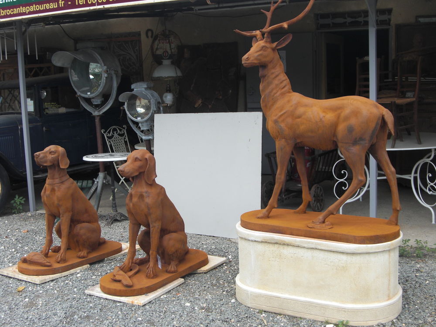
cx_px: 218
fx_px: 579
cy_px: 164
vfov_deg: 31.5
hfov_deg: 41.2
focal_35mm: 46
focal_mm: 8.2
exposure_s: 1/160
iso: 50
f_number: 3.3
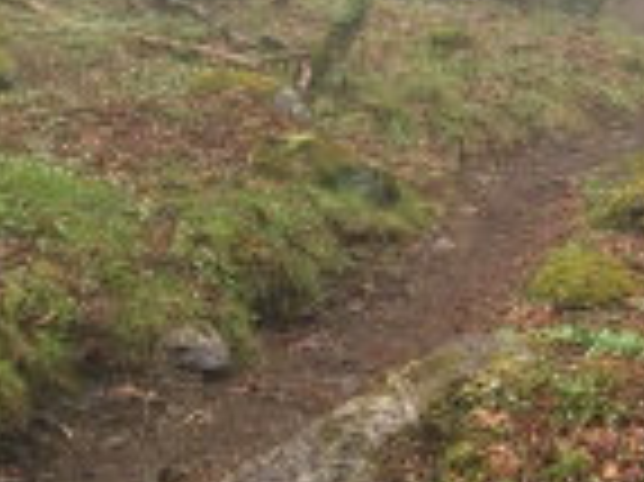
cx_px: 775
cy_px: 5
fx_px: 1376
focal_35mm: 74
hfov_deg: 24.0
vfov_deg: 19.3
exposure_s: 1/30
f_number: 2.2
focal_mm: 4.15
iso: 32
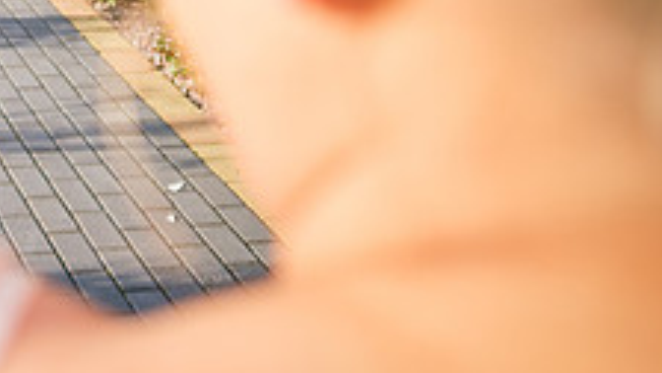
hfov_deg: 26.6
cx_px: -181
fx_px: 1194
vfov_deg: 16.2
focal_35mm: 68
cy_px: -184
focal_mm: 16
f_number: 2
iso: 200
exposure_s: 1/2000
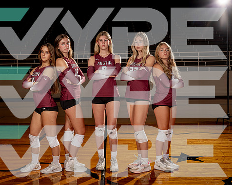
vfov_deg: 31.5
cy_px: 92
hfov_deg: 38.7
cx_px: 104
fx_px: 330
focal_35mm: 48
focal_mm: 42
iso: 100
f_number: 8
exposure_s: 1/250
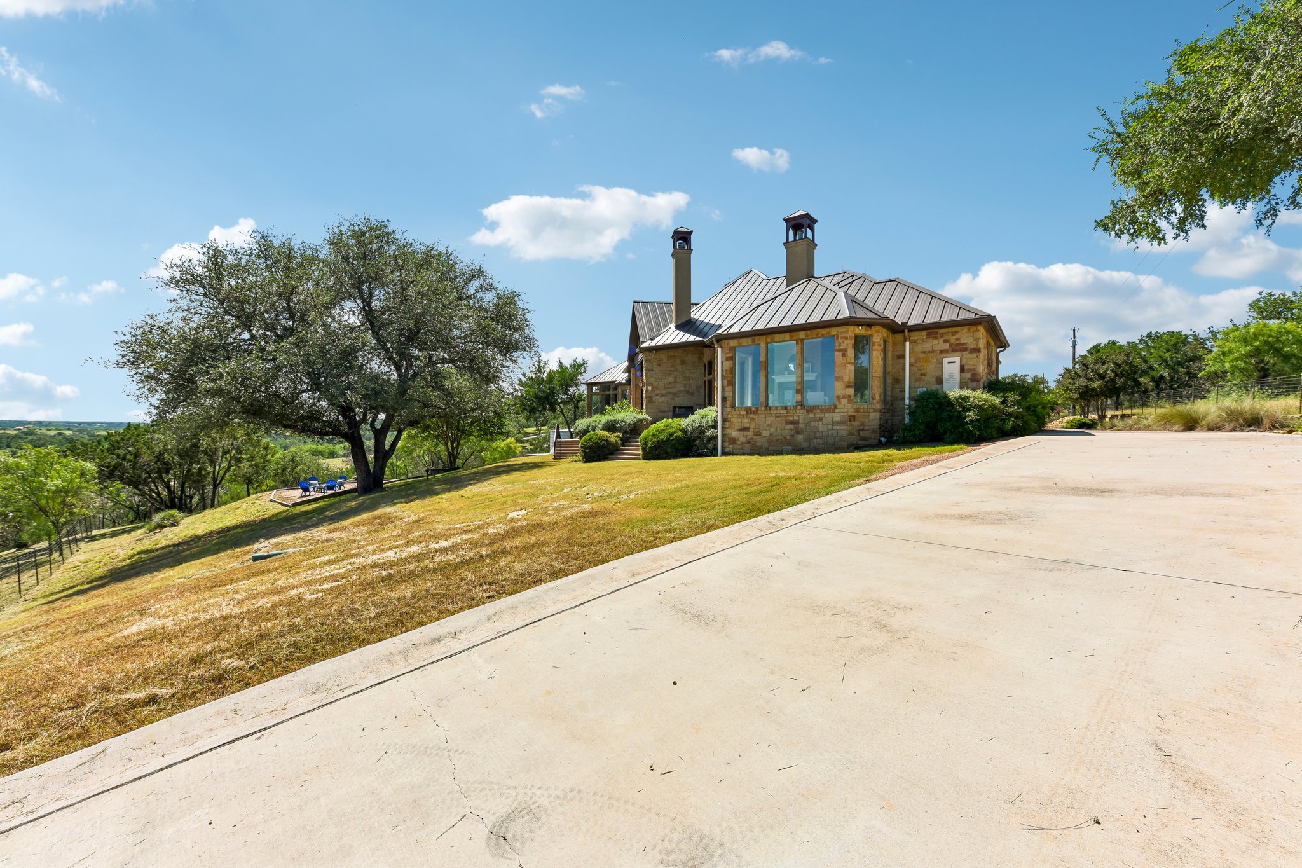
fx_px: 506
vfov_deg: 81.2
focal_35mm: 14
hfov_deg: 104.3
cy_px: 434
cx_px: 651
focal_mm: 14
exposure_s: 1/640
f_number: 8
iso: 100
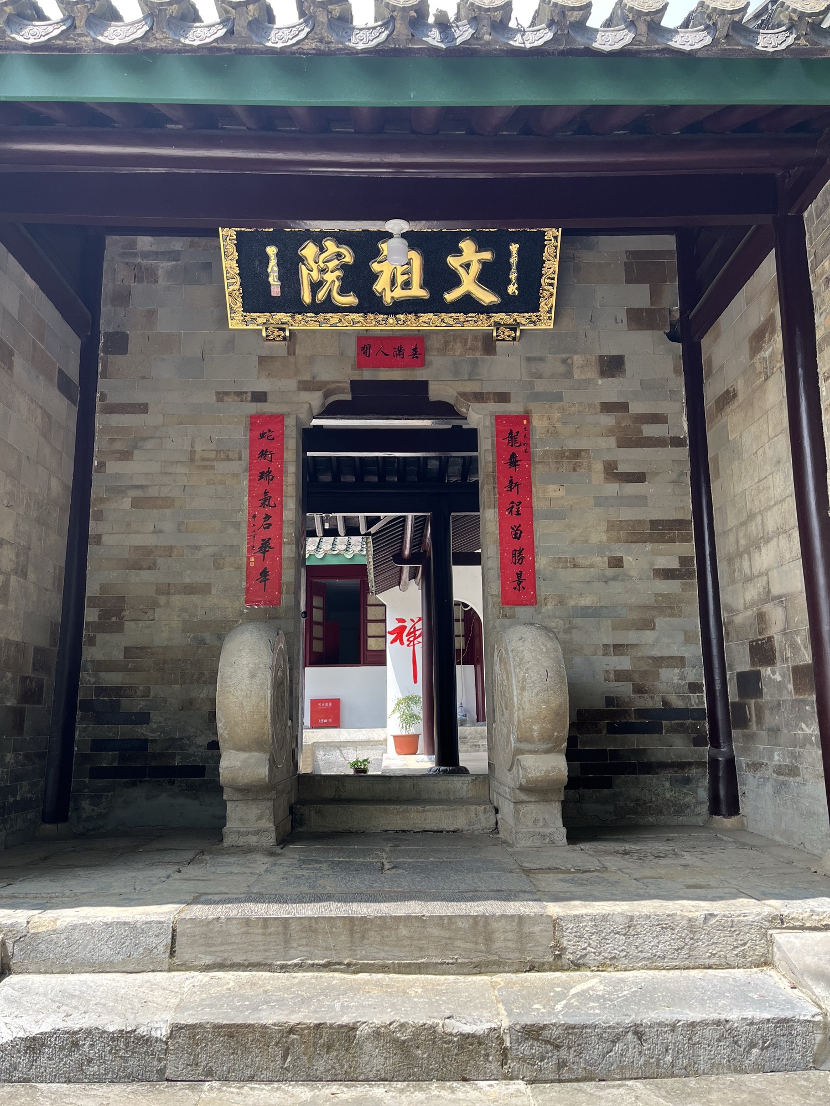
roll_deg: +1.3
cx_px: 415
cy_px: 553
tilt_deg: +10.3
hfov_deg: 53.1
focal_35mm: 26
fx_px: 831
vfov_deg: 67.3
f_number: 1.6
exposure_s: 1/440
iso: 50
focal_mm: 5.1
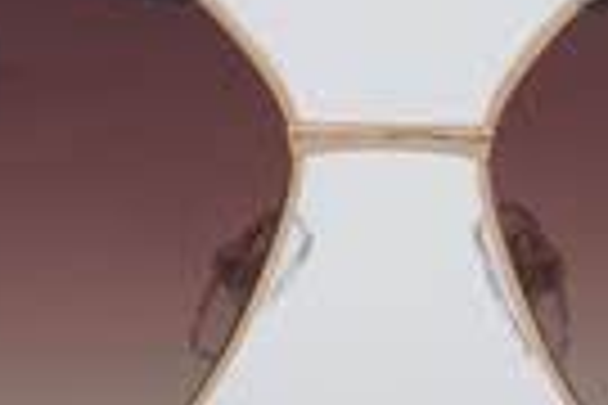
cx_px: 396
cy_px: 220
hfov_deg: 8.4
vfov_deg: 5.6
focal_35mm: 244
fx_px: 4129
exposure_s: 1/4
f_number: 32
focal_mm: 55
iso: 100
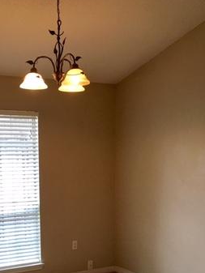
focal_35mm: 55
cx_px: 64
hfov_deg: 26.4
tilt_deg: -9.7
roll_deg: +0.1
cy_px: 238
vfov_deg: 33.4
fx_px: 434
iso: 32
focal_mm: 4.15
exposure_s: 1/30
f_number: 2.2
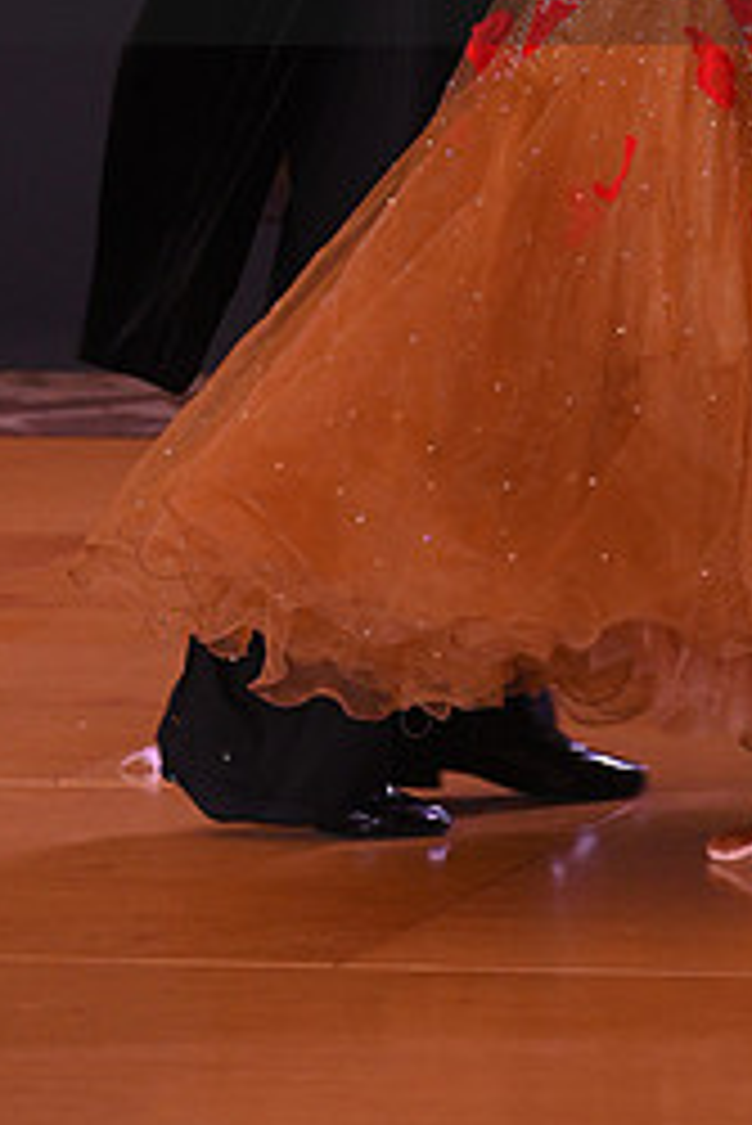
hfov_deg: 4.1
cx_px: 561
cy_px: -104
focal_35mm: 336
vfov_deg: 6.1
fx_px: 10513
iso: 2500
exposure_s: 1/200
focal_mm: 145
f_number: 6.3
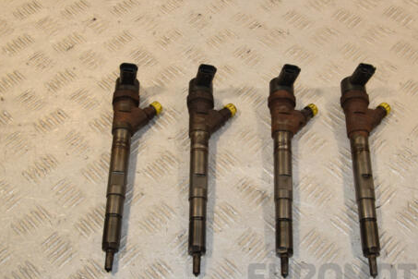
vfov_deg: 27.2
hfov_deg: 39.8
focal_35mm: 50
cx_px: 231
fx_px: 577
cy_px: 154
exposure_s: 1/200
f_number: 8
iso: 800
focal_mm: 25
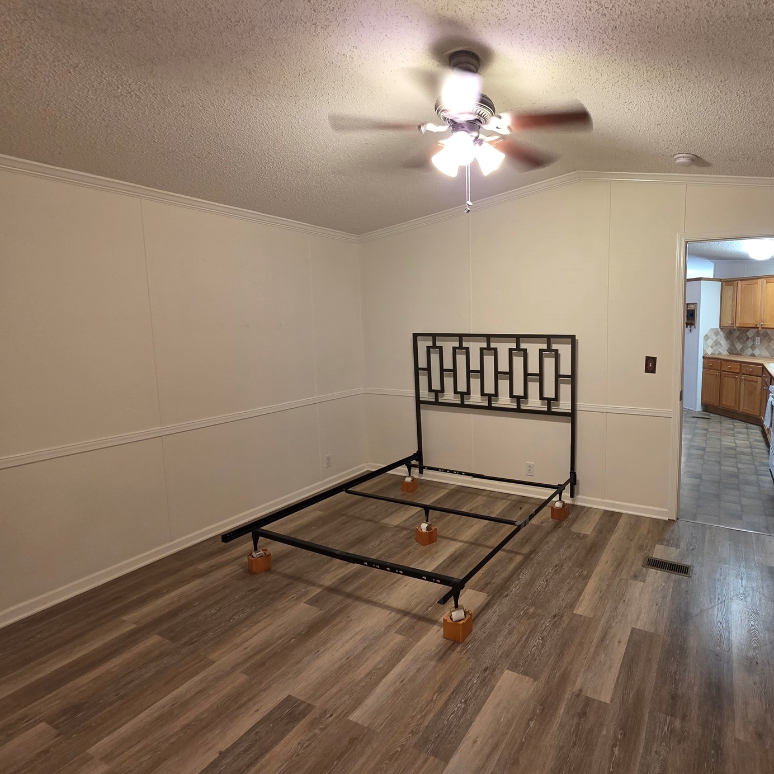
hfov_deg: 80.6
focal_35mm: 17
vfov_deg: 83.9
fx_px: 430
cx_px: 528
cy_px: 366
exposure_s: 1/60
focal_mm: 2.2
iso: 200
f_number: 1.9
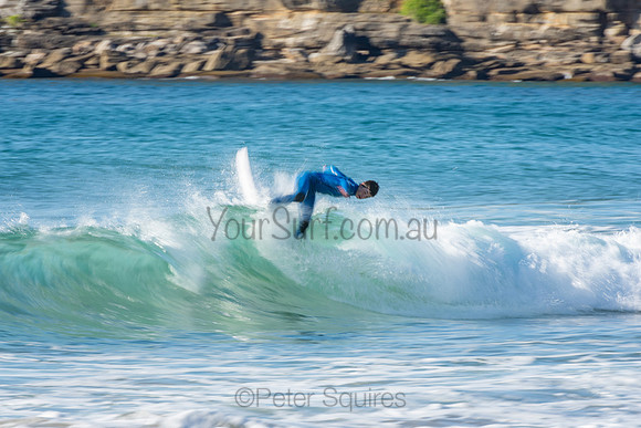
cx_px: 320
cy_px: 214
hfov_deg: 3.4
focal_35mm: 600
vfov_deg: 2.3
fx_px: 10685
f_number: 20
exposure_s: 1/30
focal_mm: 400
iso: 100
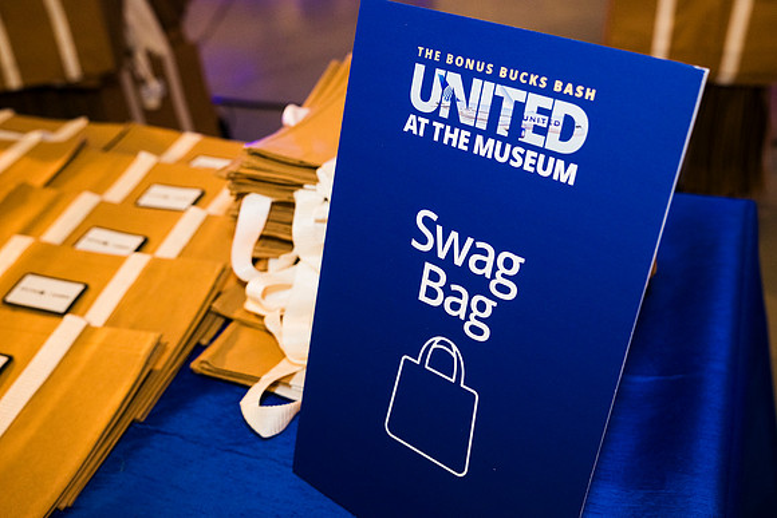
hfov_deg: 51.9
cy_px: 259
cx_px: 388
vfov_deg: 36.0
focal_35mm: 37
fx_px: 799
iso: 2000
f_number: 3.5
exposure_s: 1/50
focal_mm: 37
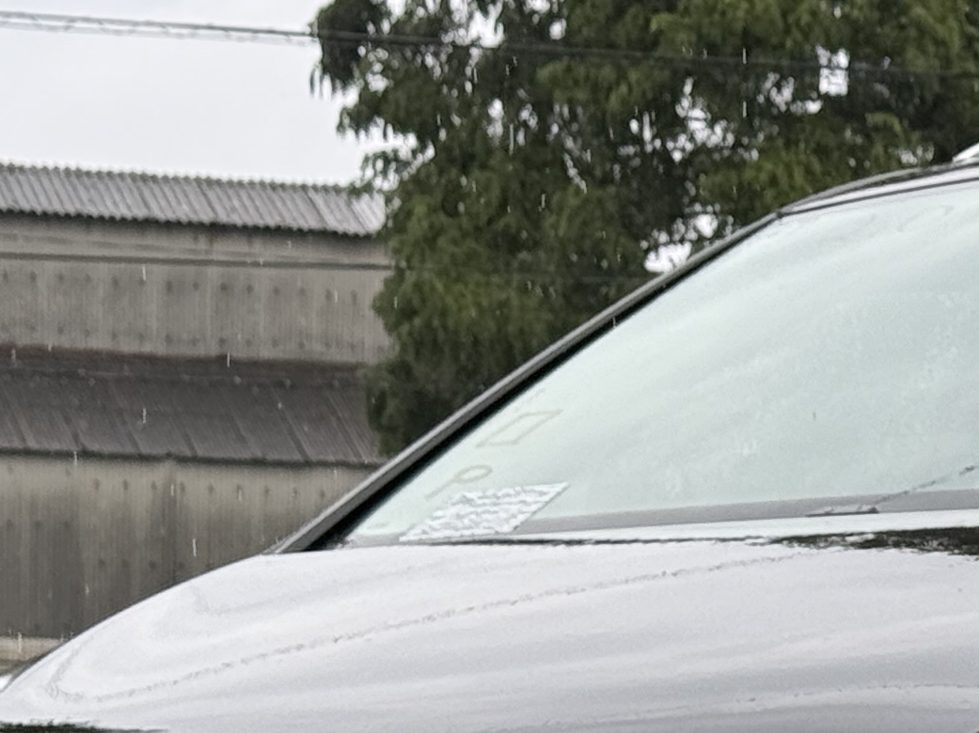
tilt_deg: +1.9
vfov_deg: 7.9
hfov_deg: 10.5
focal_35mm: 186
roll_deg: -0.3
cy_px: 747
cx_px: 1176
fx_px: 5259
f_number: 1.78
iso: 64
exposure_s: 1/699
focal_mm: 6.76
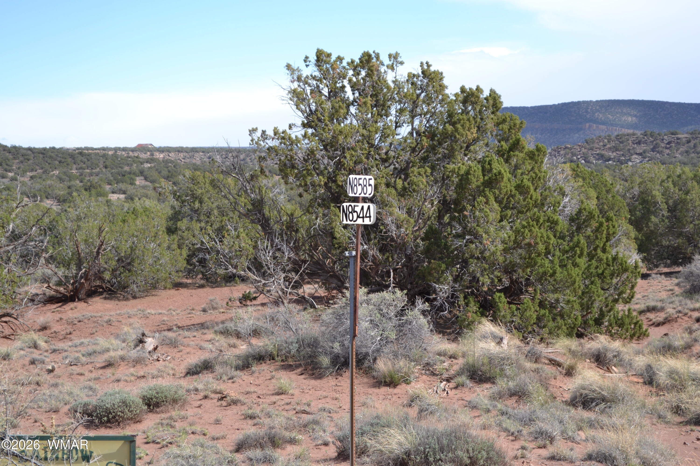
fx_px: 1604
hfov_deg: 24.6
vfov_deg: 16.6
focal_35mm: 82
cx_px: 350
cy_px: 233
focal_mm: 55
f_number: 7.1
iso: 100
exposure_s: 1/200
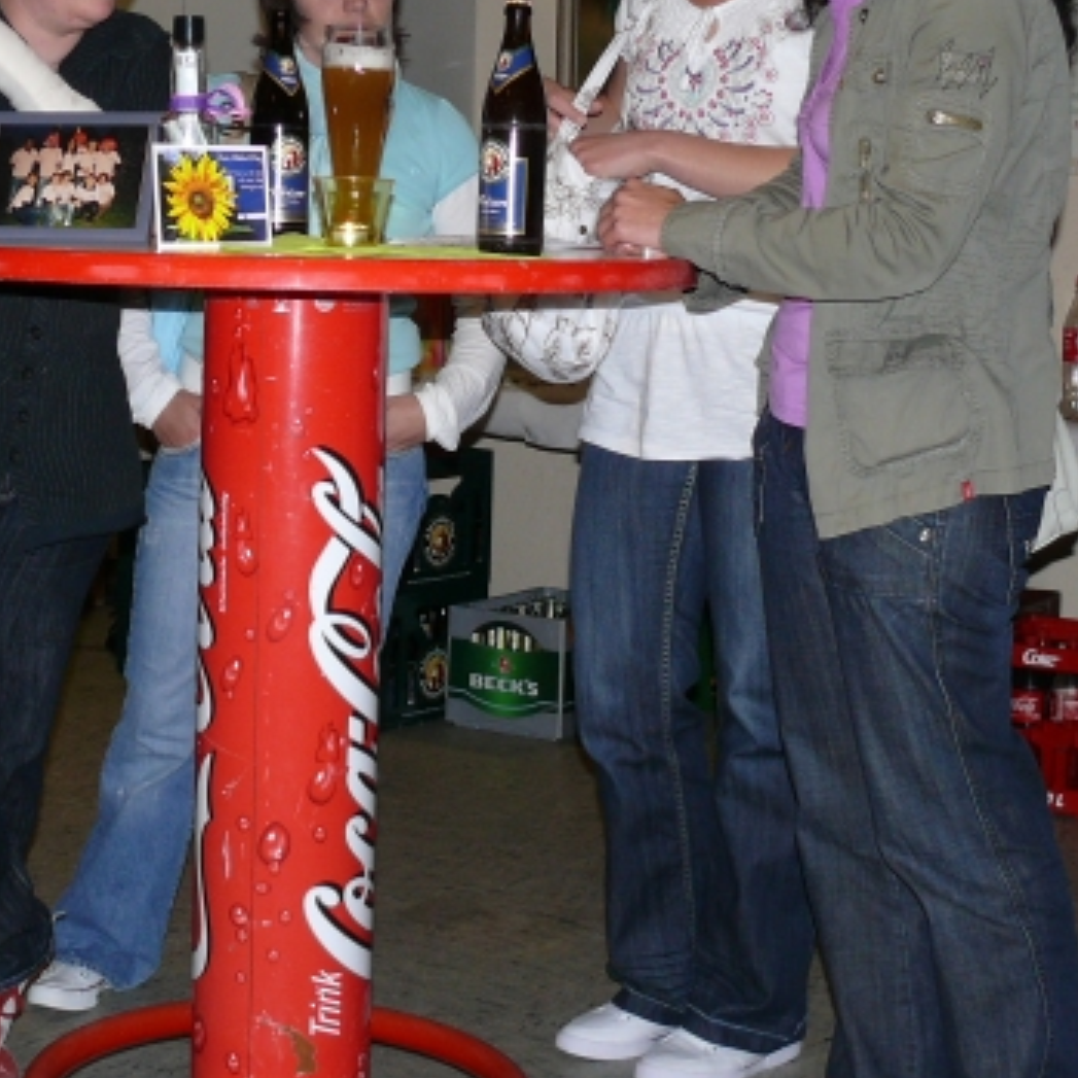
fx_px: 2502
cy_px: 334
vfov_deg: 24.2
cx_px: 358
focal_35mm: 71
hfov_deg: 24.2
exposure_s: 1/30
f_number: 2.8
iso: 100
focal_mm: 7.4
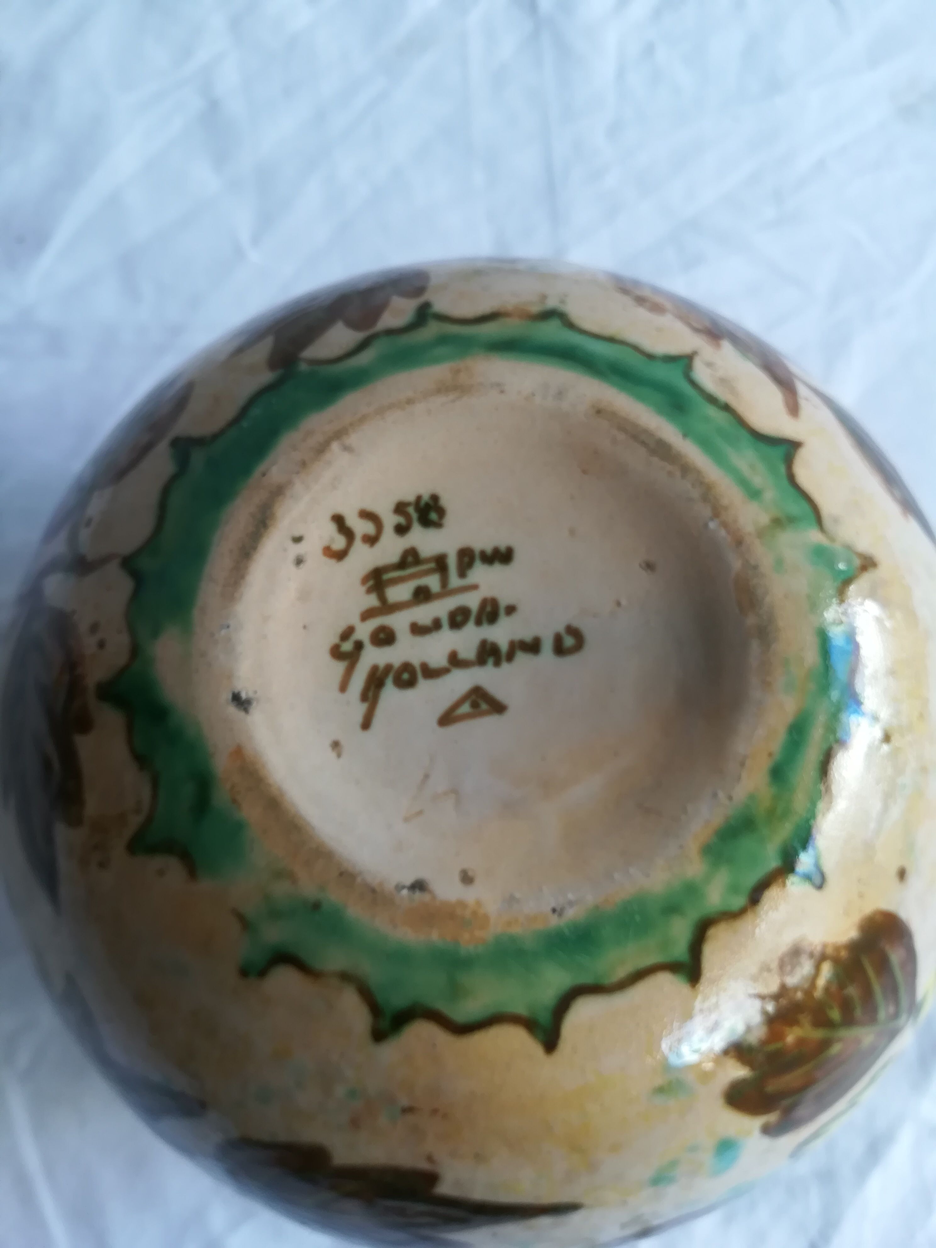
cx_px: 468
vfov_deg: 67.3
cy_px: 624
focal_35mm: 26
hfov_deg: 53.1
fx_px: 937
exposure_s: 1/50
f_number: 2.2
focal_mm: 3.83
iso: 50
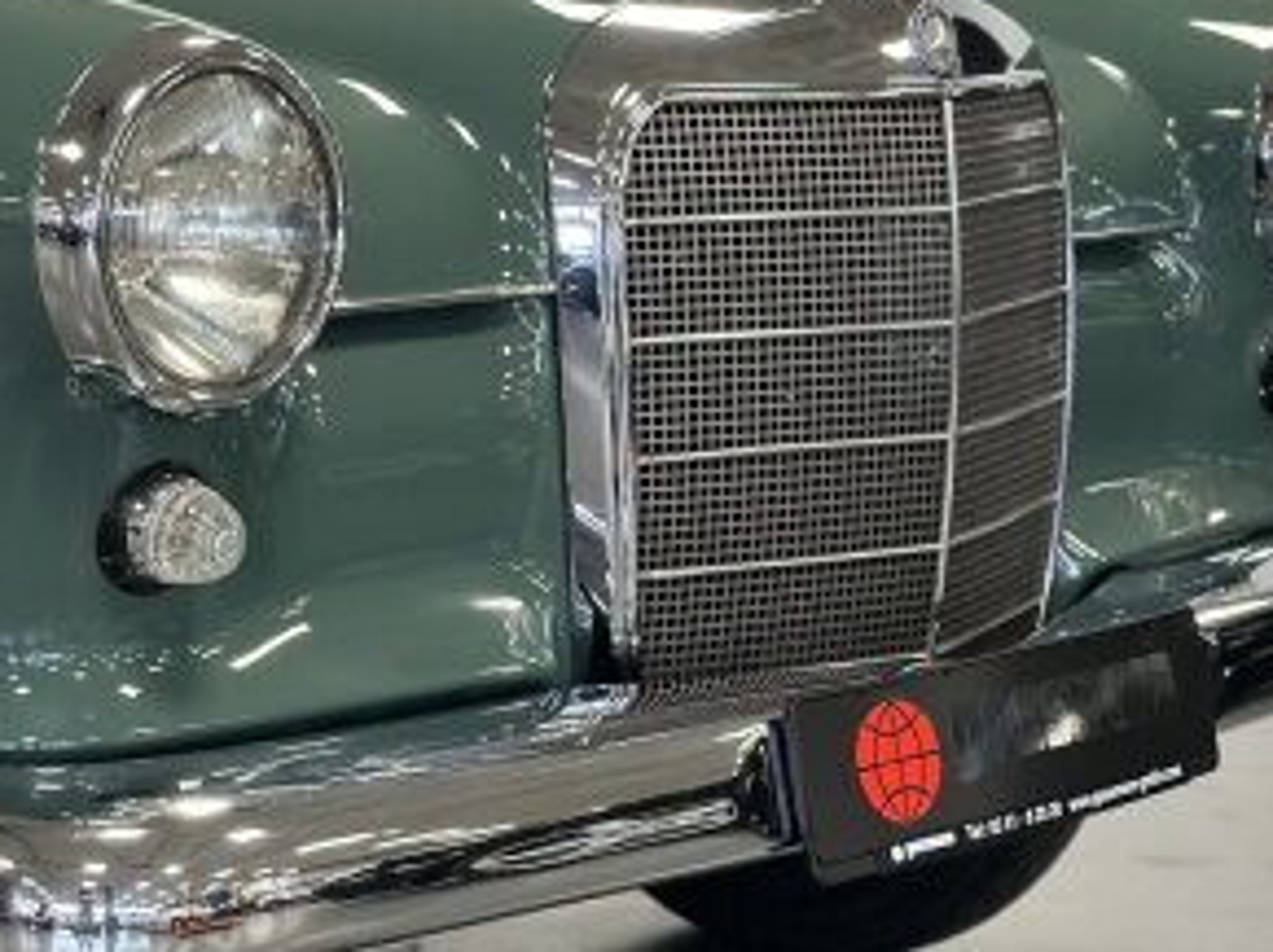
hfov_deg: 18.5
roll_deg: -1.4
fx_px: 3895
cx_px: 382
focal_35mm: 106
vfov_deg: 13.9
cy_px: 505
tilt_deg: -8.3
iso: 160
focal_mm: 6.86
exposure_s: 1/60
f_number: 1.78
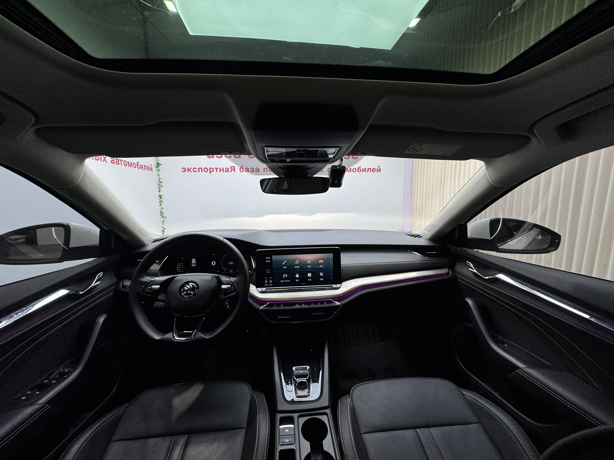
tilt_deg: -8.3
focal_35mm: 14
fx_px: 248
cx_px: 307
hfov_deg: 102.1
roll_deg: +0.8
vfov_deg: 85.7
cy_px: 230
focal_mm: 2.22
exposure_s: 1/77
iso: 100
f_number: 2.2
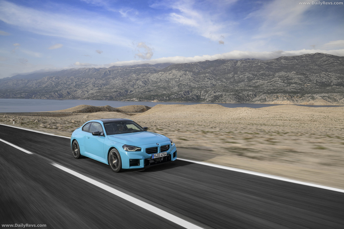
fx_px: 253
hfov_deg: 68.4
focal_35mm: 26
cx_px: 172
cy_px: 114
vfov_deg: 48.7
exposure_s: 1/20
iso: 80
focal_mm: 26.5
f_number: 11
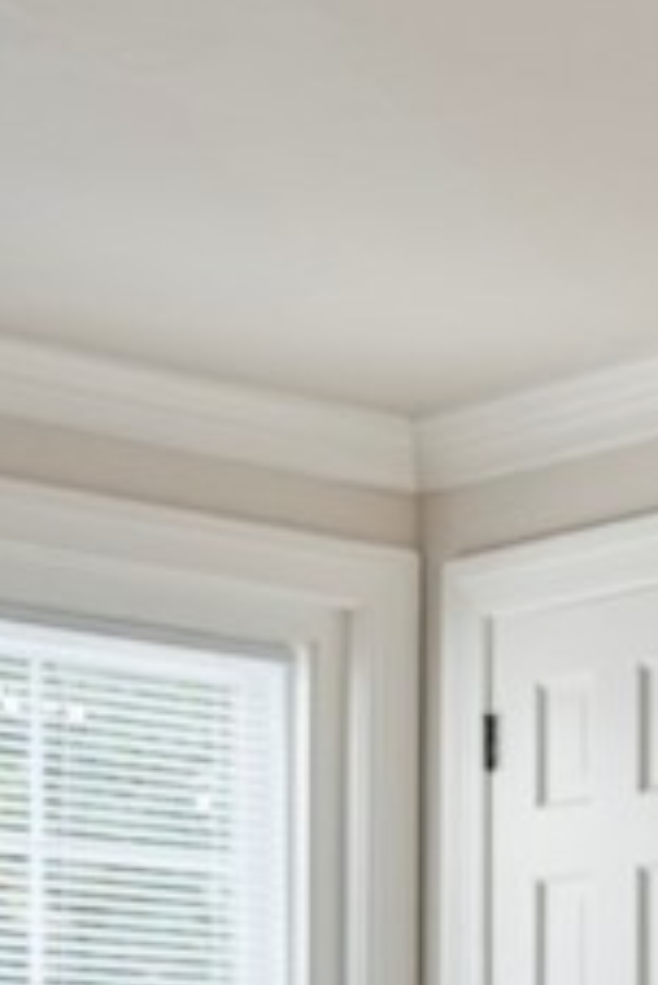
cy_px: 1308
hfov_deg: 10.2
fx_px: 3531
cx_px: 1039
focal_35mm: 129
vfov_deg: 15.1
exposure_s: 1/2
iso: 800
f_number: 2.8
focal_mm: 38
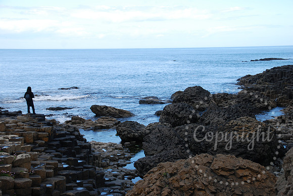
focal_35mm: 63
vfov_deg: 21.6
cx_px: 146
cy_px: 98
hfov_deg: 31.9
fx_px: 513
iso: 100
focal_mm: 42
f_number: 6.3
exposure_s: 1/200
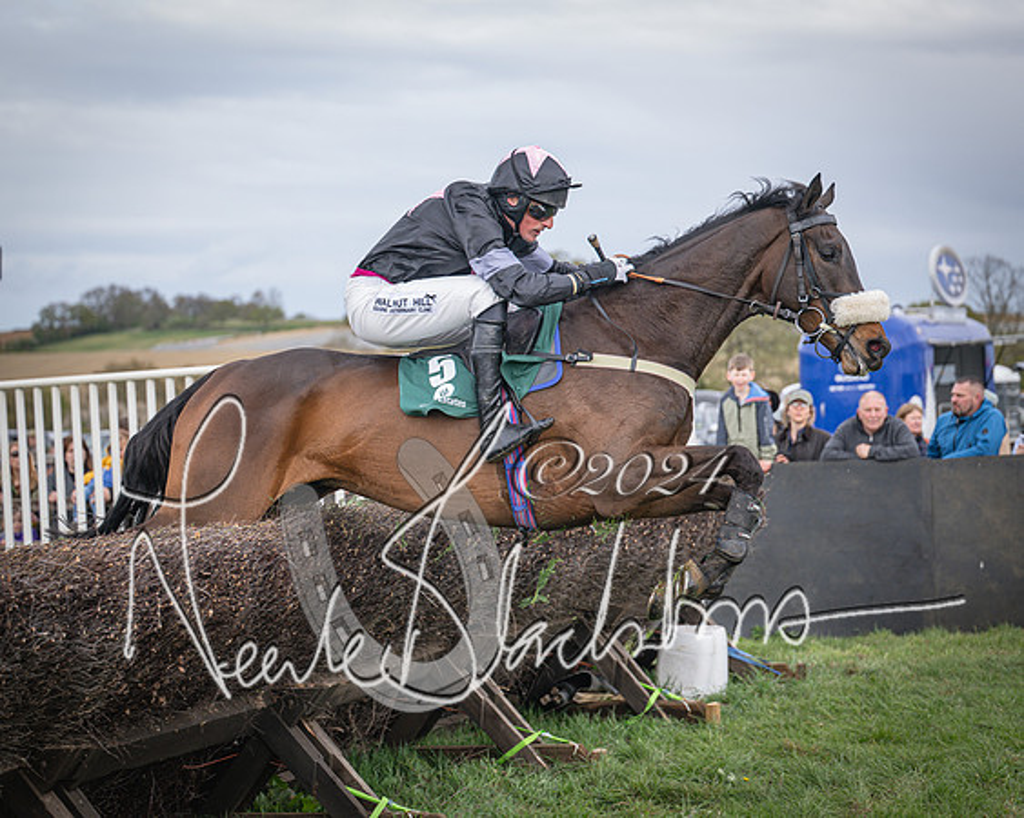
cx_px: 421
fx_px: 2611
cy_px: 407
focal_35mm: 86
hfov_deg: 22.2
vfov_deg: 17.8
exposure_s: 1/2000
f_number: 2.8
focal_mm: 70
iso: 400
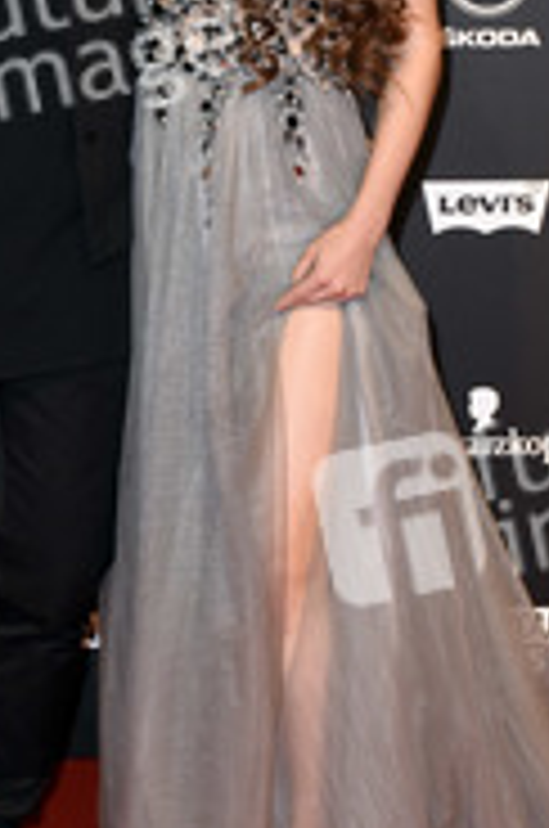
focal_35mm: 114
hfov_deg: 11.9
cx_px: 135
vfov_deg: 17.9
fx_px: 2619
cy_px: 274
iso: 1000
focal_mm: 35
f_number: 6.3
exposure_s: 1/100
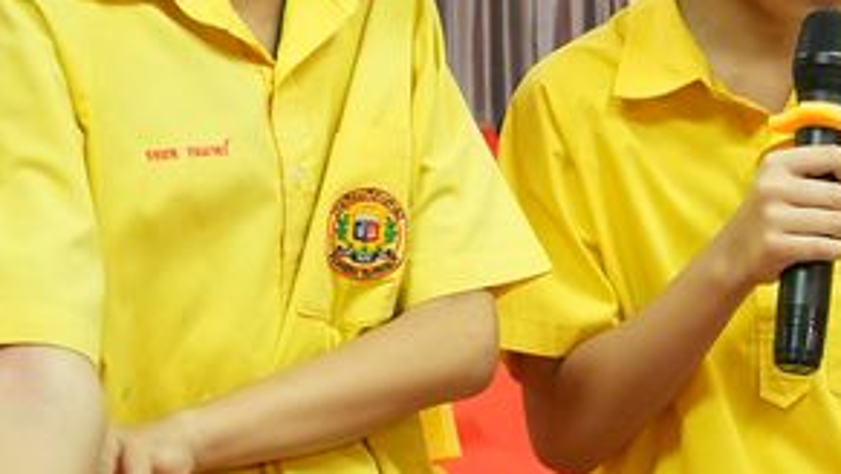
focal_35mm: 108
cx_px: 887
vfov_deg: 11.2
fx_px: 2410
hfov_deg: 19.1
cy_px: 103
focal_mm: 20
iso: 2500
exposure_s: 1/160
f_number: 4
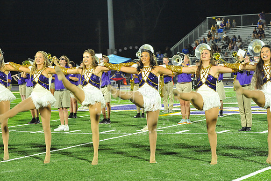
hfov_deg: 18.3
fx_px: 843
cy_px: 90
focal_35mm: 112
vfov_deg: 12.2
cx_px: 136
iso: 5000
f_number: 5.6
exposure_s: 1/250
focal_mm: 112
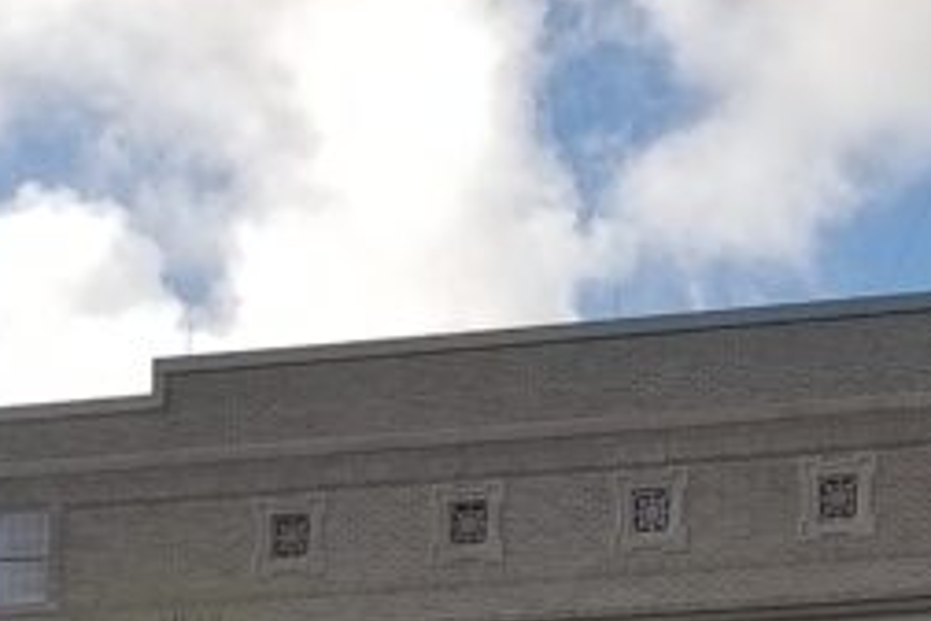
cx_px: 1134
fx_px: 2844
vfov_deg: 11.2
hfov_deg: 17.7
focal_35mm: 110
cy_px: 1253
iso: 50
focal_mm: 4.25
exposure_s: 1/3559
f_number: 1.7
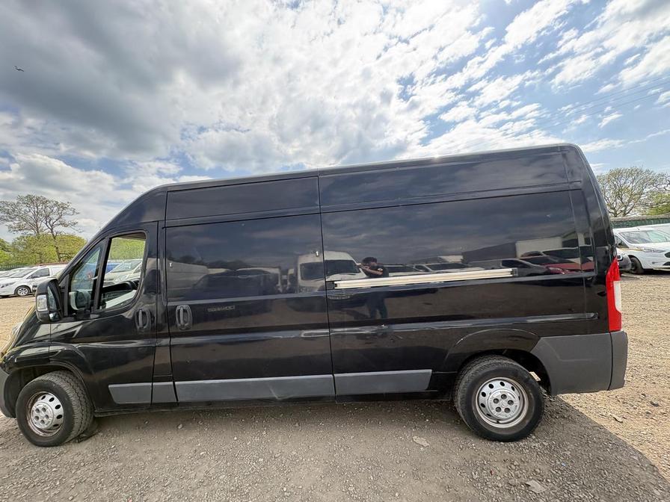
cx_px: 335
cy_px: 251
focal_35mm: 14
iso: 50
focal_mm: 2.22
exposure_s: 1/435
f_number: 2.2
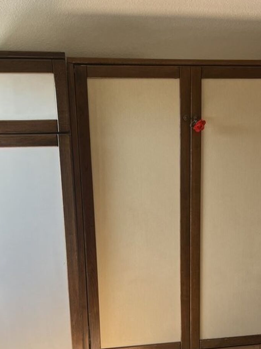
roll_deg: +1.1
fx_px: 382
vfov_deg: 48.0
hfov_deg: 37.7
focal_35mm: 38
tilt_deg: -11.9
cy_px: 239
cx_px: 145
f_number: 1.6
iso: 50
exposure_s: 1/296
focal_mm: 5.1
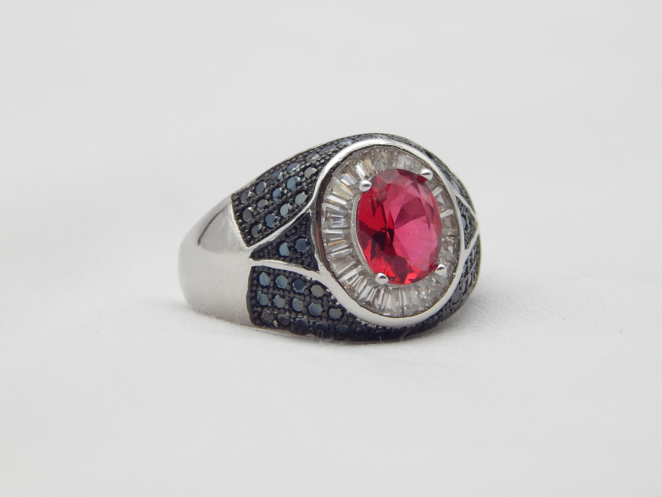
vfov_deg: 7.2
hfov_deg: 9.6
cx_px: 331
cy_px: 248
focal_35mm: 207
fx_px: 3959
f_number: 5.4
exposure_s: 1/250
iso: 360
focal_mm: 37.1
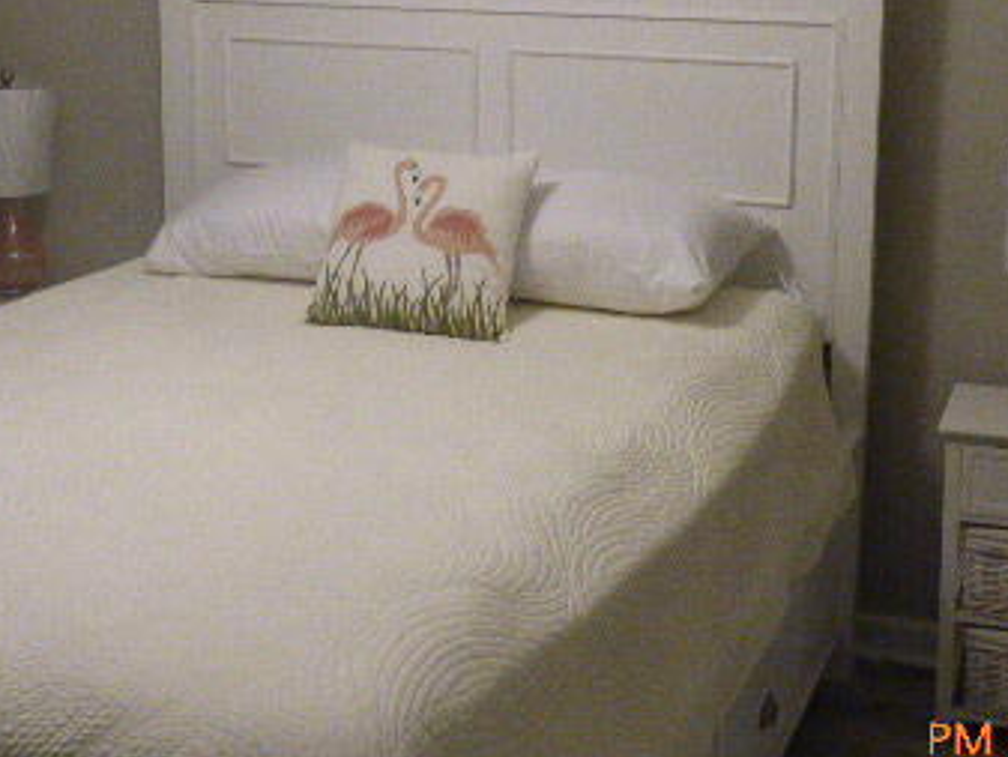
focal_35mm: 57
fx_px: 1660
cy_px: 162
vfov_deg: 25.3
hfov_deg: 33.8
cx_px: 544
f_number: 3.3
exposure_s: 1/50
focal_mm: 5.29
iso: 800
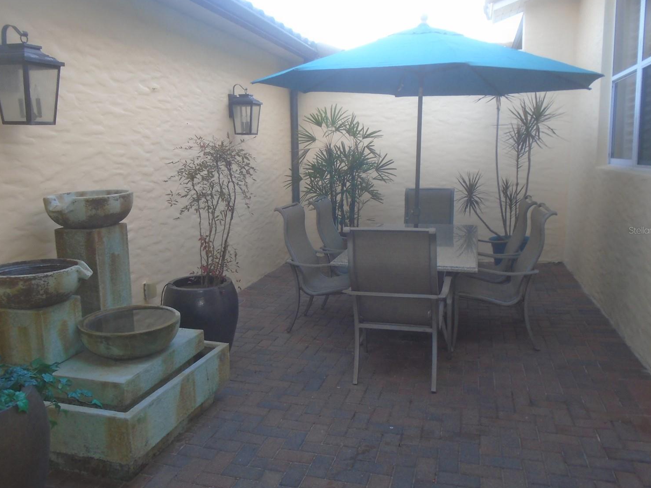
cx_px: 320
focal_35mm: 28
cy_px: 230
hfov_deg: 63.4
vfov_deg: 49.7
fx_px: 526
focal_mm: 4.6
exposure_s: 1/80
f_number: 3.2
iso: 100
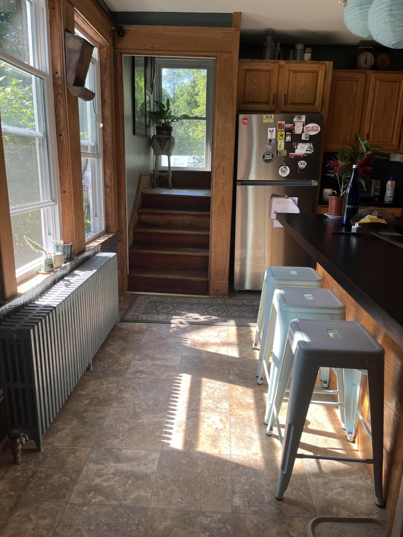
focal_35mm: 26
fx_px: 404
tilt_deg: -14.1
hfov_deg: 53.1
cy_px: 268
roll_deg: -1.6
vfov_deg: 67.3
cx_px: 202
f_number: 1.6
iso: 40
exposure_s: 1/124
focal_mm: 5.1
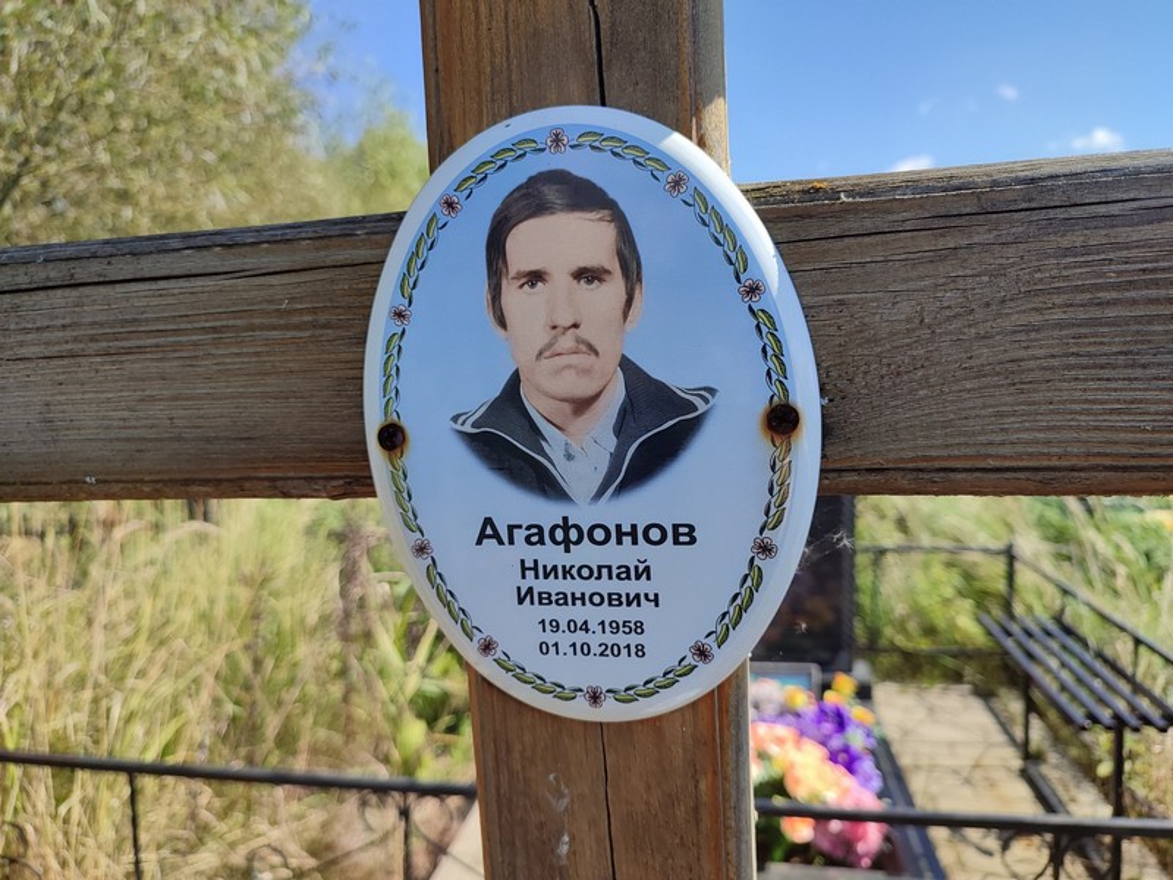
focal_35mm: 25
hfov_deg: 69.4
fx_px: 847
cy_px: 440
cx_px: 586
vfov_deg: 54.9
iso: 50
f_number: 1.9
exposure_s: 1/521
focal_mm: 6.04
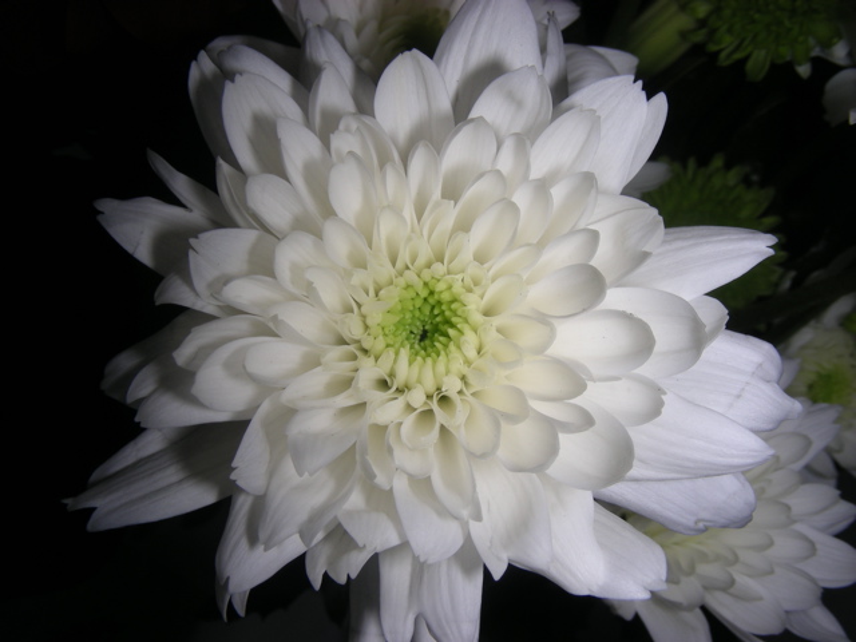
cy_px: 321
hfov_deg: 45.8
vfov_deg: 35.1
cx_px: 428
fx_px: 1014
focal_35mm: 41
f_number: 13.6
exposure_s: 1/60
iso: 50
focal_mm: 6.8
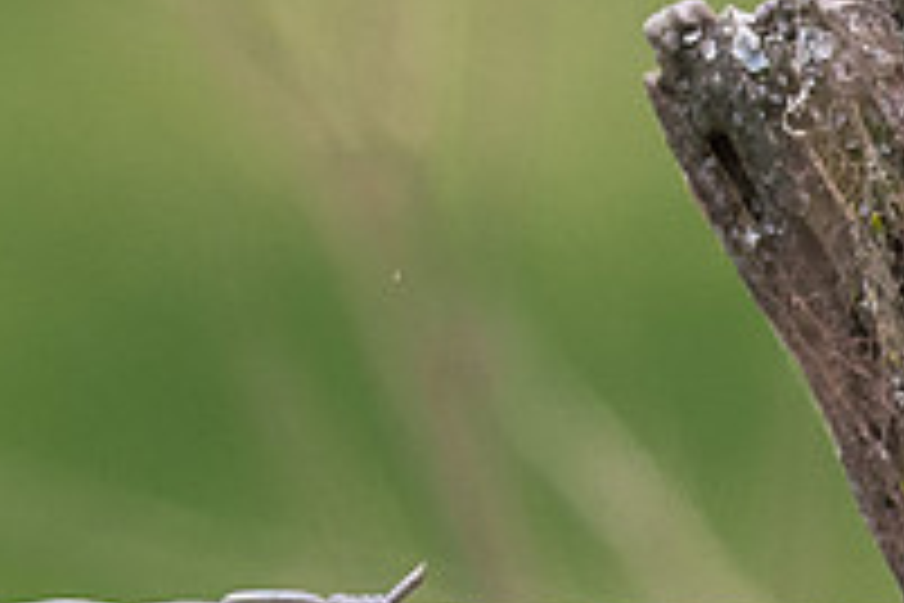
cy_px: -126
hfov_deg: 1.6
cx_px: 639
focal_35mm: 1296
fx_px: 32541
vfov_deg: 1.1
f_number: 4.5
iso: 320
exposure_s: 1/800
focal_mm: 300
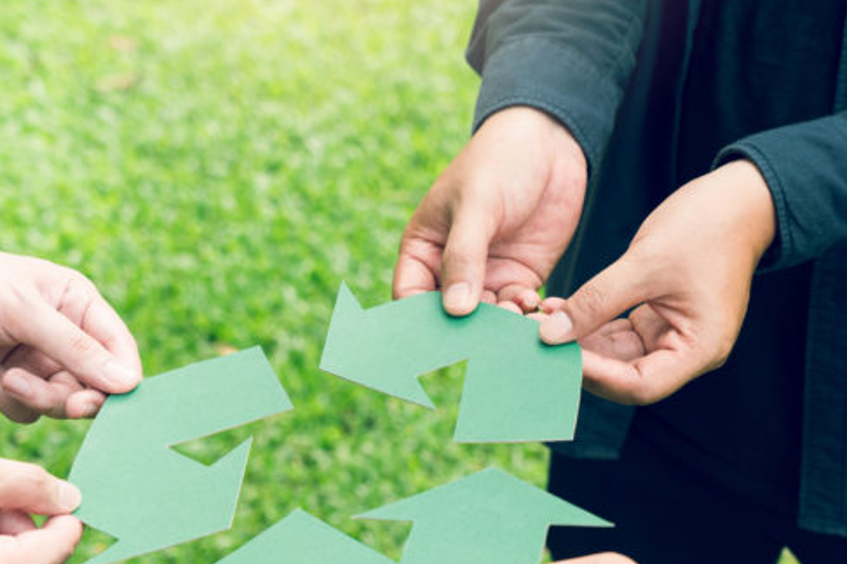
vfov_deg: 15.2
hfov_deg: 22.6
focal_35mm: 90
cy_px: 392
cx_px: 389
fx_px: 2117
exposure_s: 1/100
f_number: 5
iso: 200
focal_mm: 57
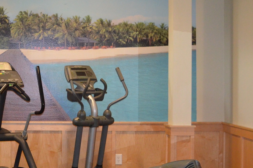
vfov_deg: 16.4
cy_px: 88
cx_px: -2
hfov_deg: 23.5
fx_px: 582
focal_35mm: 83
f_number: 4
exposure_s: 1/60
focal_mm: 24
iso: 2800
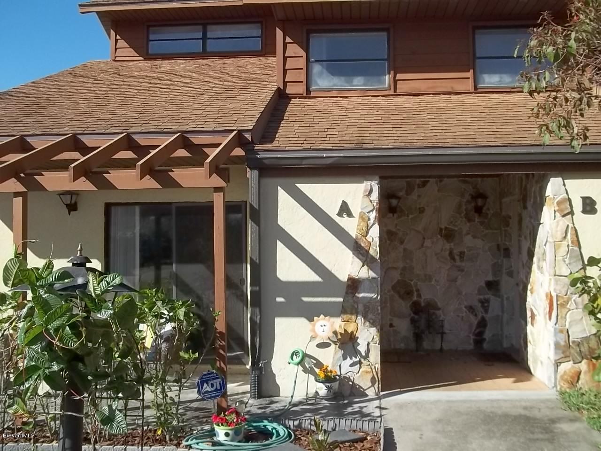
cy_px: 226
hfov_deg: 51.4
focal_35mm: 36
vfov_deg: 39.7
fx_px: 625
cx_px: 300
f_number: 8
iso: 64
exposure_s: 1/160
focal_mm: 6.5
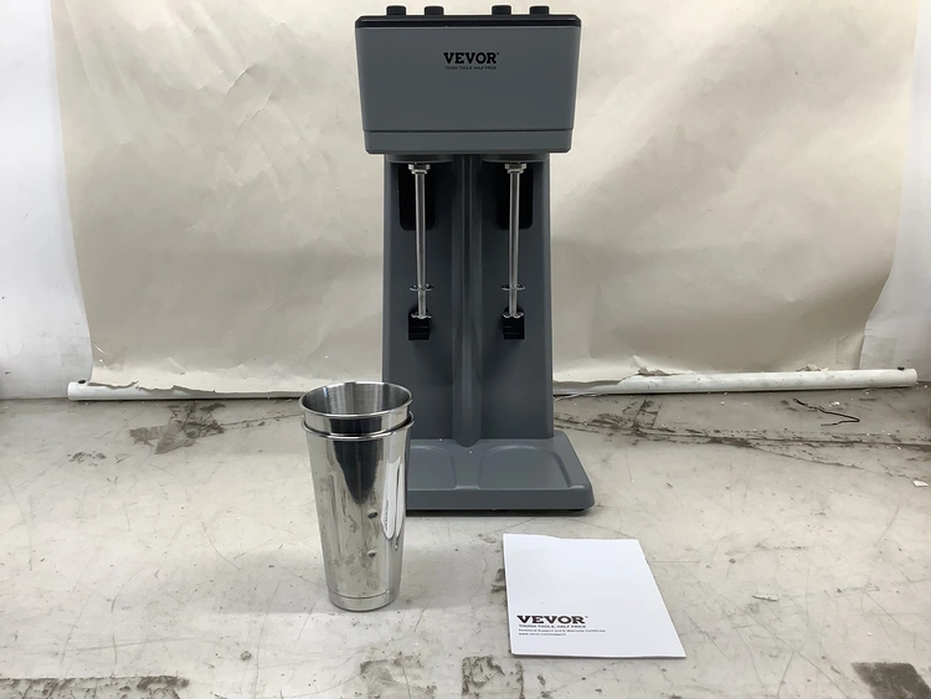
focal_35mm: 31
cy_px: 350
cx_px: 466
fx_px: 834
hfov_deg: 58.3
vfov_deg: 45.5
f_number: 2.4
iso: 64
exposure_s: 1/100
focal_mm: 3.3
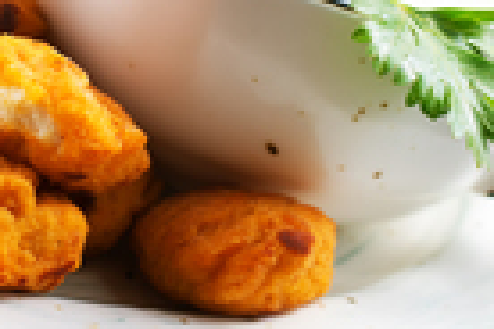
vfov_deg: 9.3
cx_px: 193
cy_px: -55
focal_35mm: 145
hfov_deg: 14.1
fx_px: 1990
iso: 125
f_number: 5.6
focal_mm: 50
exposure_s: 1/250
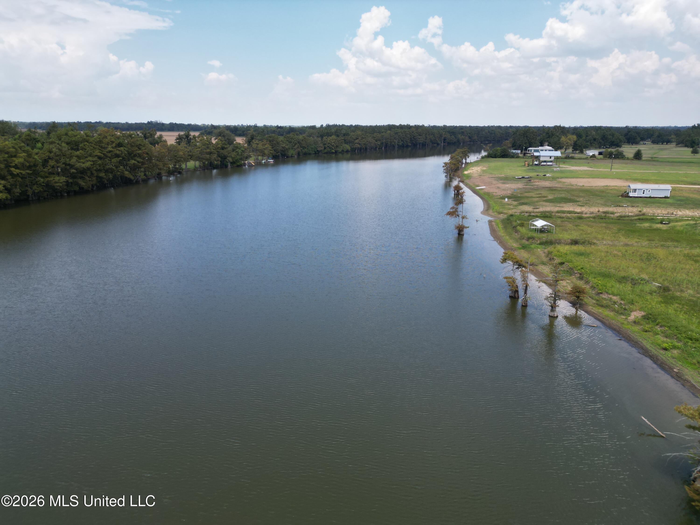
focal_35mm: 24
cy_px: 262
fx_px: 485
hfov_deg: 71.6
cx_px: 350
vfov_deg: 56.8
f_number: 1.7
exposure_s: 1/2500
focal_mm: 6.72
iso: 200
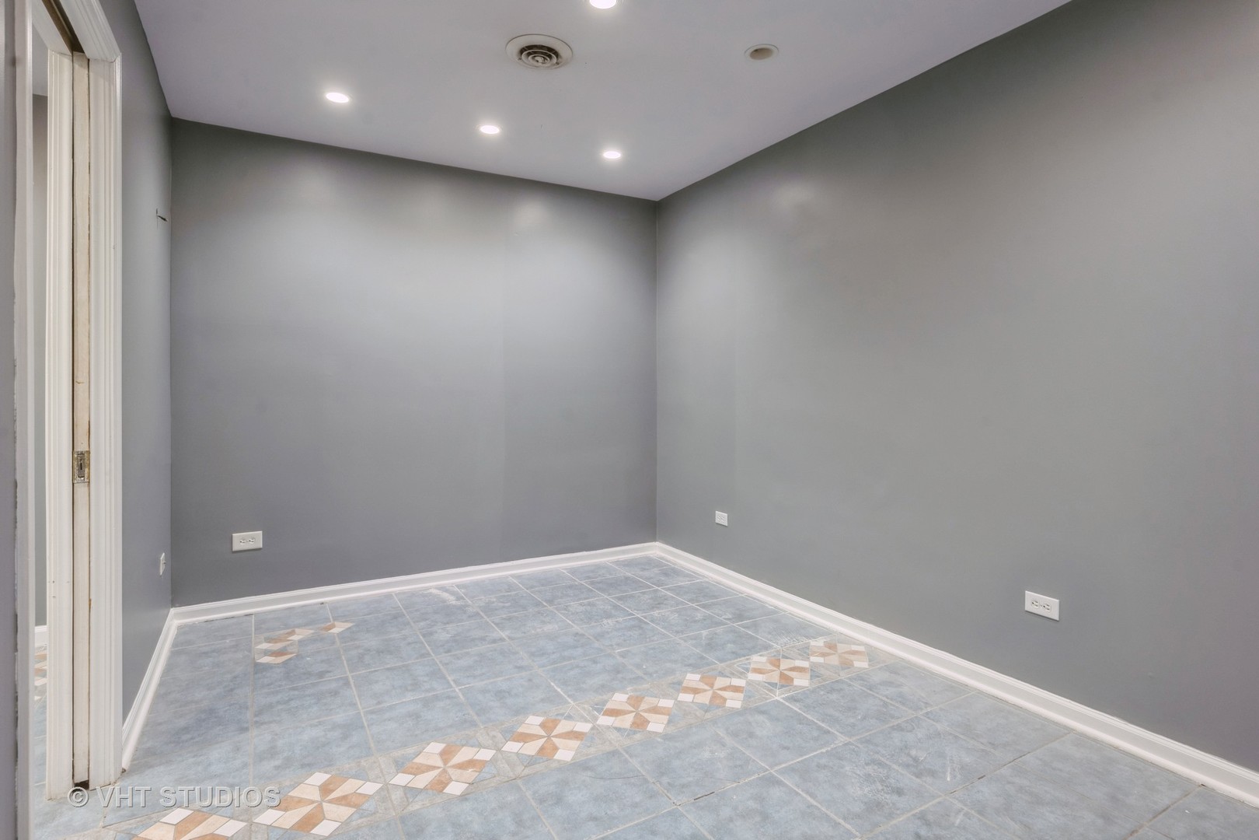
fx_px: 629
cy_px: 420
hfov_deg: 90.0
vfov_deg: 67.4
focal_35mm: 18
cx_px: 630
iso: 200
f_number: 8
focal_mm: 18
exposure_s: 1/2.5
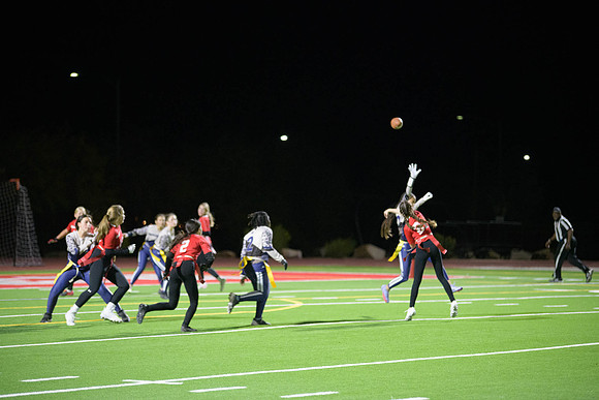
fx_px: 2247
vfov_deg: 10.2
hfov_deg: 15.2
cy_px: 200
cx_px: 300
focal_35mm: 135
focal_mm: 135
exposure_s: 1/640
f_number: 2.8
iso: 7200
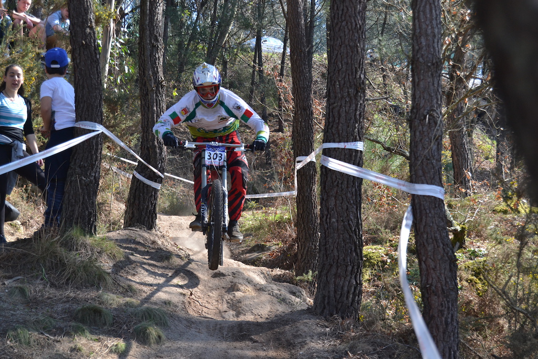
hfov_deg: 26.0
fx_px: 1166
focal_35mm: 78
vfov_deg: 17.5
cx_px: 269
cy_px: 180
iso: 560
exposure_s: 1/500
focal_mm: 52
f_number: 5.6
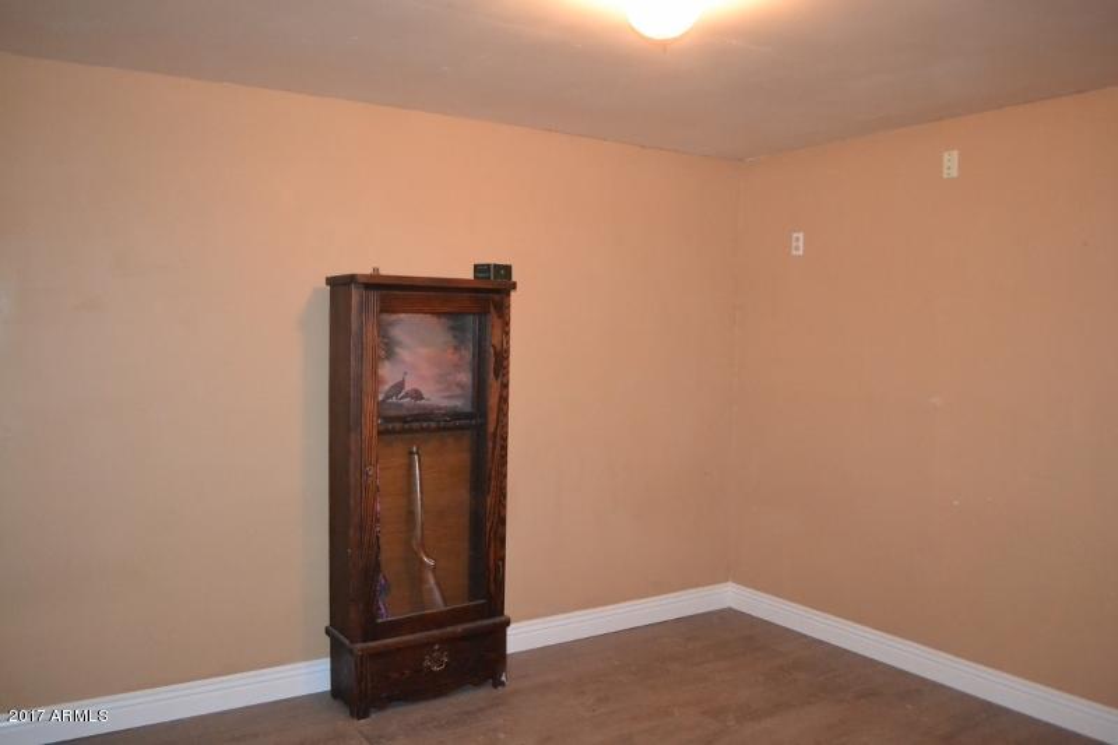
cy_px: 372
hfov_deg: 67.4
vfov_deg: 47.9
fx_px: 838
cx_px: 559
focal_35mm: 27
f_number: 3.5
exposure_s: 1/60
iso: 3200
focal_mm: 18
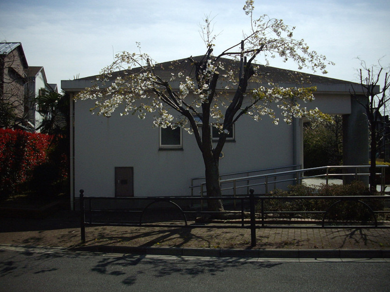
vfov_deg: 37.7
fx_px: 428
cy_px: 144
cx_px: 199
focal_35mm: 38
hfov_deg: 49.0
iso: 80
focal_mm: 6.2
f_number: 5.6
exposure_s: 1/640
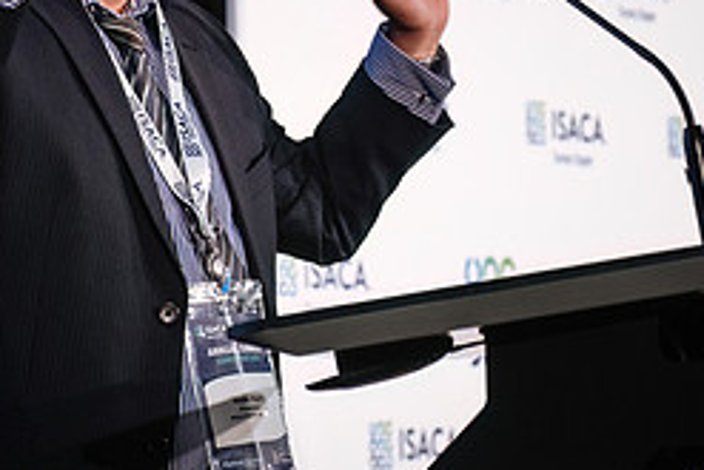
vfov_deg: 6.4
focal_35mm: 216
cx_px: 370
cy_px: 167
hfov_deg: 9.5
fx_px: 4226
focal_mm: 55
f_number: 2.8
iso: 800
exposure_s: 1/50
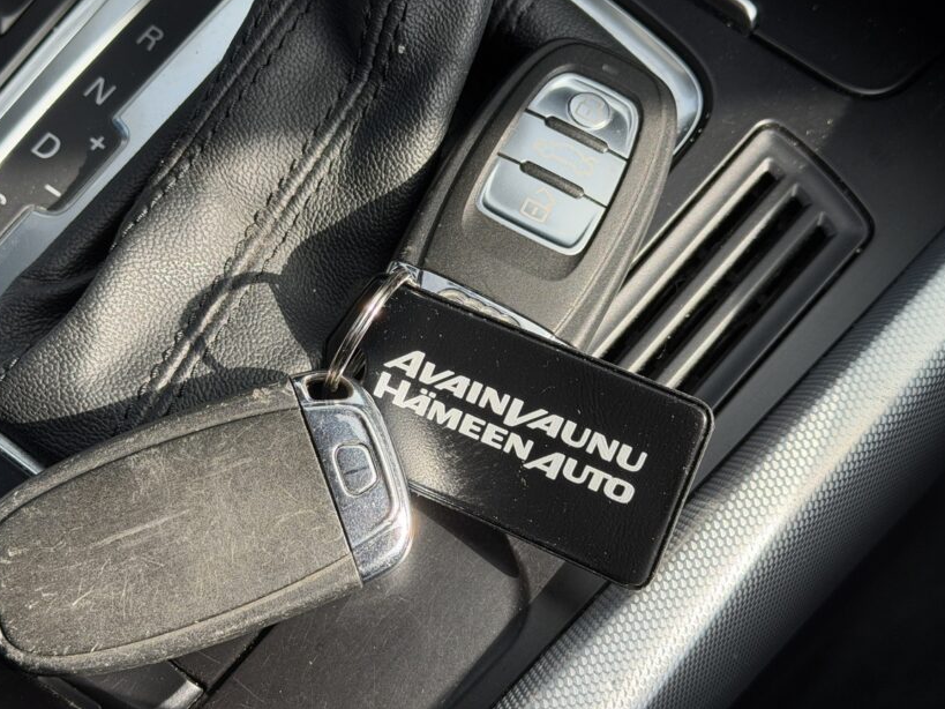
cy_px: 341
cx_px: 372
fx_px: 1638
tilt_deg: -58.4
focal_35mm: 60
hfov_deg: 32.1
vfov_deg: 24.4
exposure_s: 1/875
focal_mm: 6.76
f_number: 1.78
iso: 80
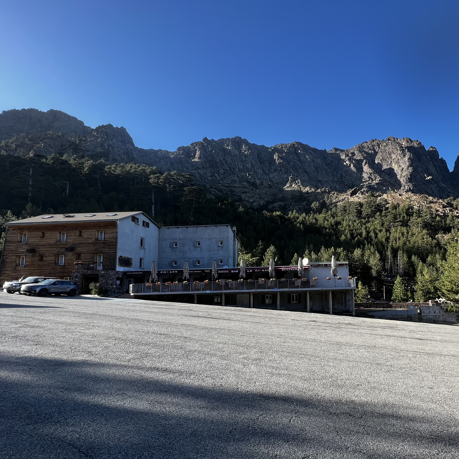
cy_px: 266
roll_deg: +1.8
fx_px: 270
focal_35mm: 18
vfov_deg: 80.1
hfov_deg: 78.1
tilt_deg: +5.3
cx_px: 306
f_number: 1.8
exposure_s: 1/408
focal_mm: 1.57
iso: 32
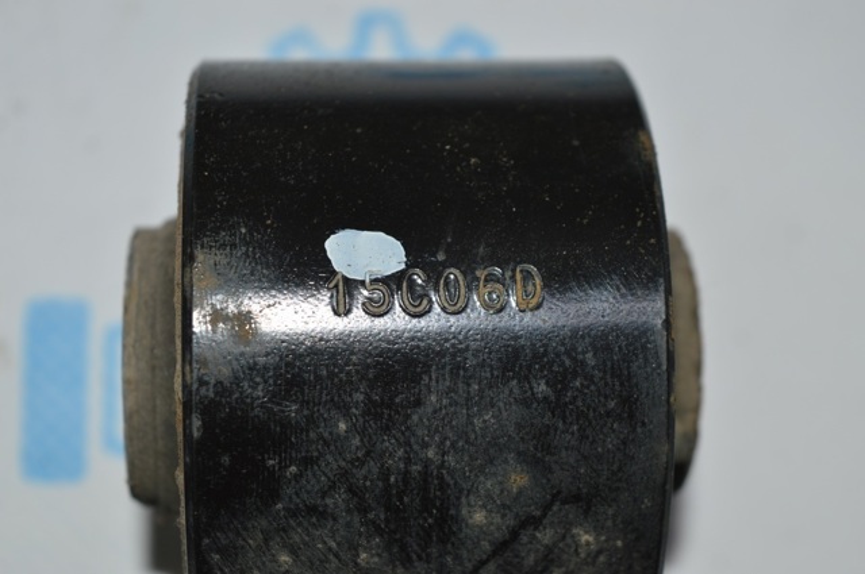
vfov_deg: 16.5
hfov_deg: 24.6
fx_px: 1980
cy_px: 287
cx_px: 432
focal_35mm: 82
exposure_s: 1/60
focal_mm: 55
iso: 100
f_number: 8
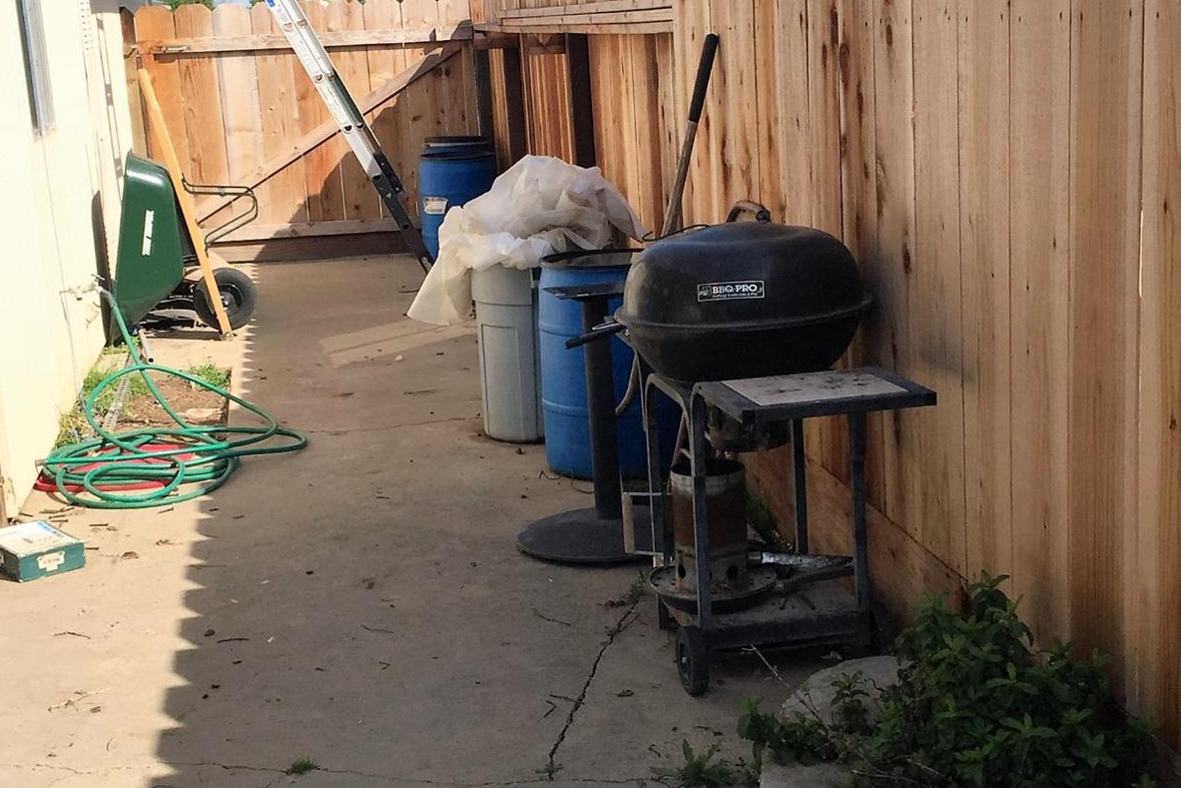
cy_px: 431
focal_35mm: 51
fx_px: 1673
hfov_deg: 38.9
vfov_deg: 26.5
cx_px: 585
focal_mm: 4.15
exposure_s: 1/1799
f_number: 2.2
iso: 32
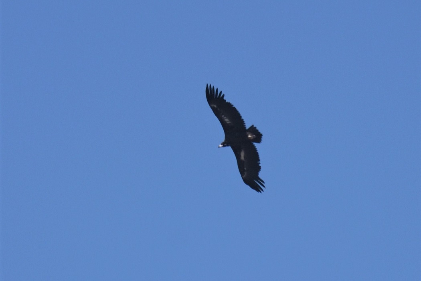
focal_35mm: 420
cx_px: 210
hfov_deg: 4.9
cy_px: 140
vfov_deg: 3.3
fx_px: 4911
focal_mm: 420
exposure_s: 1/2000
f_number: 6.3
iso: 320
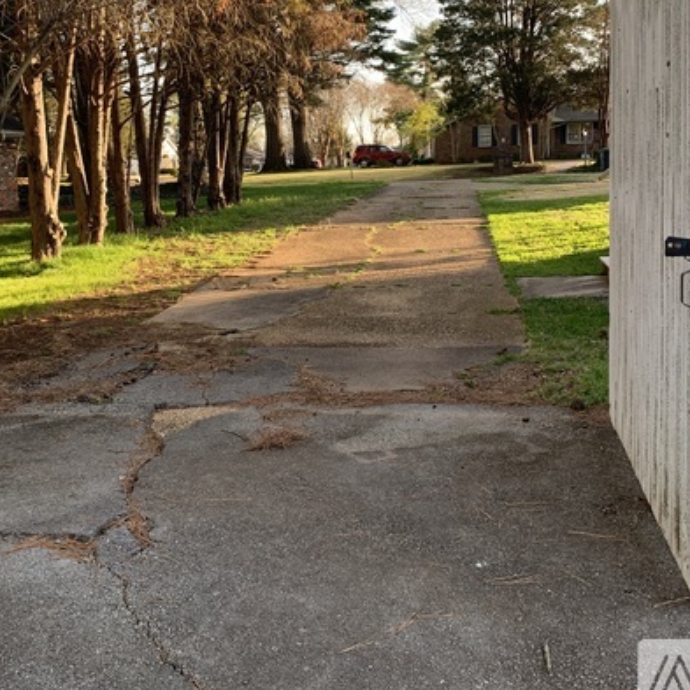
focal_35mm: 39
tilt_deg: -6.4
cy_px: 270
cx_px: 336
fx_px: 880
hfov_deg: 42.8
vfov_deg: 42.6
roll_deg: +1.3
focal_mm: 4.25
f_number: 1.8
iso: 25
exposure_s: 1/122
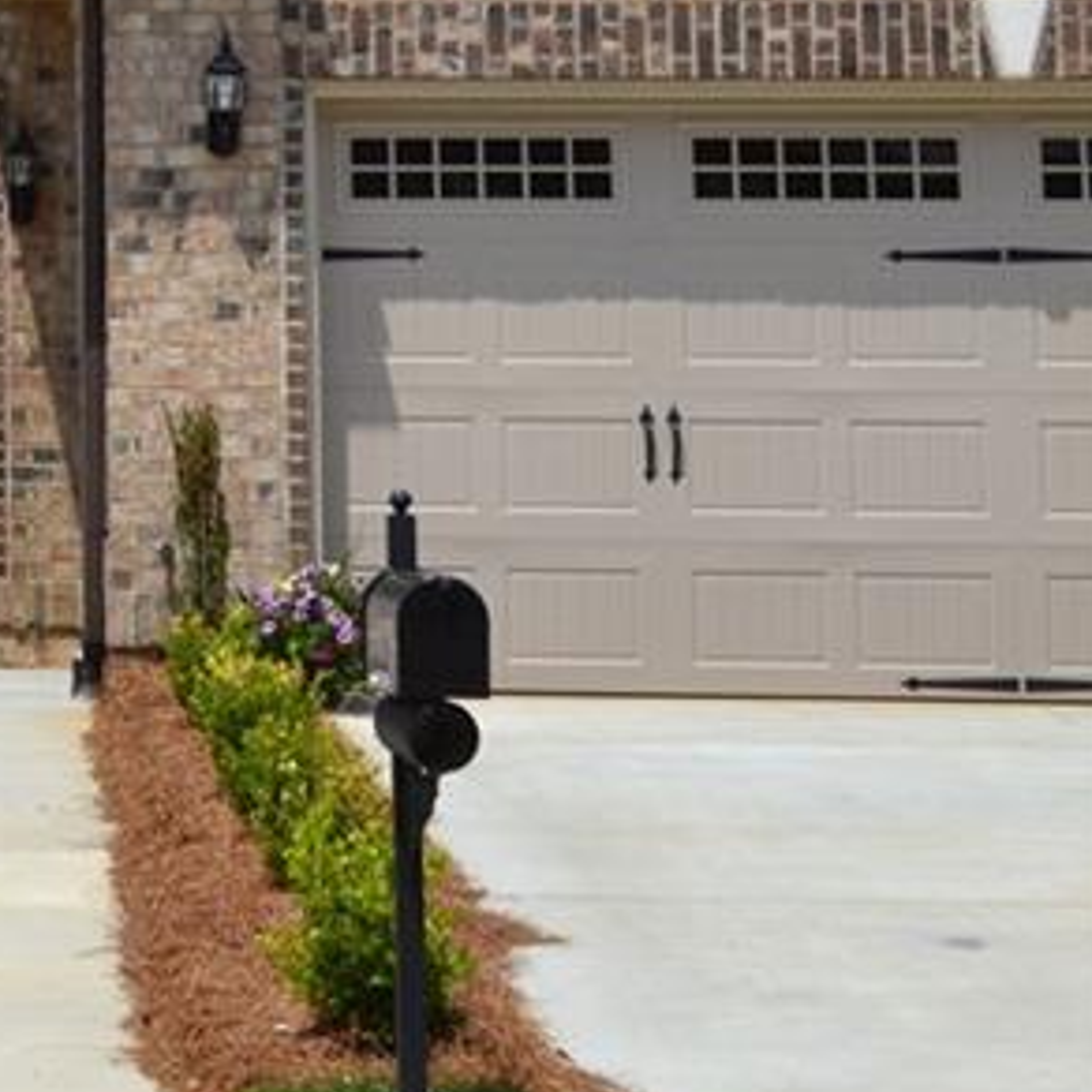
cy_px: -150
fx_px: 4140
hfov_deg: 13.6
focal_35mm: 116
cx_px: -804
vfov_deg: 14.6
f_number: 11
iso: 400
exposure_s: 1/500
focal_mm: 26
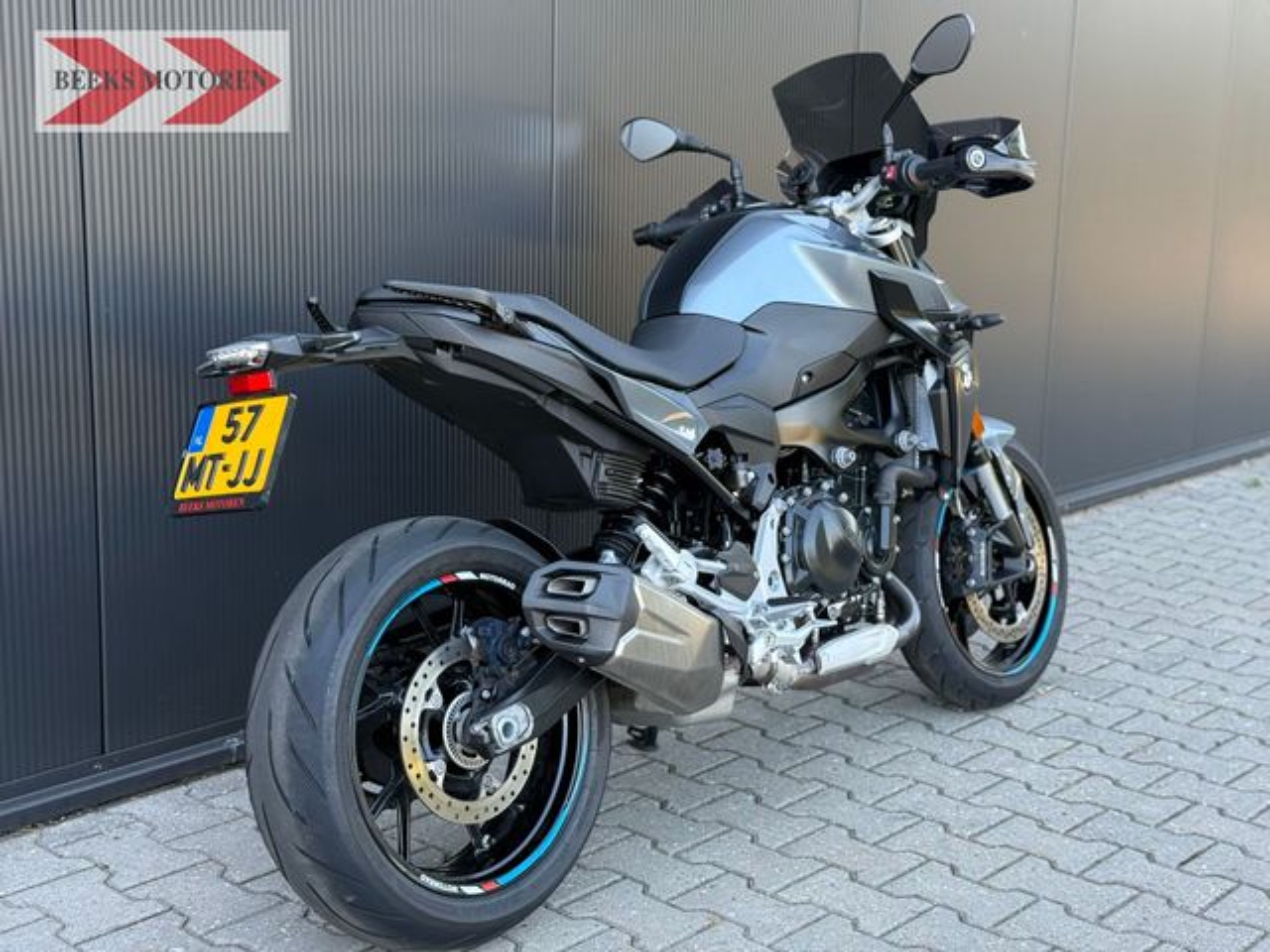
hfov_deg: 39.7
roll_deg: -1.6
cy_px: 476
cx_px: 635
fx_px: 1761
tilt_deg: -11.1
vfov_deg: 30.3
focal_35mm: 48
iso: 100
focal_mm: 6.76
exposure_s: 1/242
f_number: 1.78
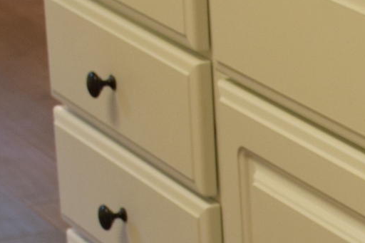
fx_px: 2138
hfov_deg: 9.4
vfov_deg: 6.4
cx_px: 599
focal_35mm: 211
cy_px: 334
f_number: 3.8
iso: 640
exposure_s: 1/60
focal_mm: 24
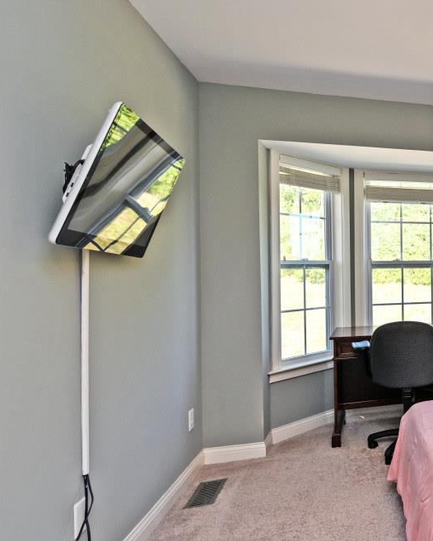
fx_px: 480
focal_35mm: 30
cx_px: 541
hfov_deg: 35.7
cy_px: 268
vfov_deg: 58.8
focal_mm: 14
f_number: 5.6
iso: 200
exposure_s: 1/125
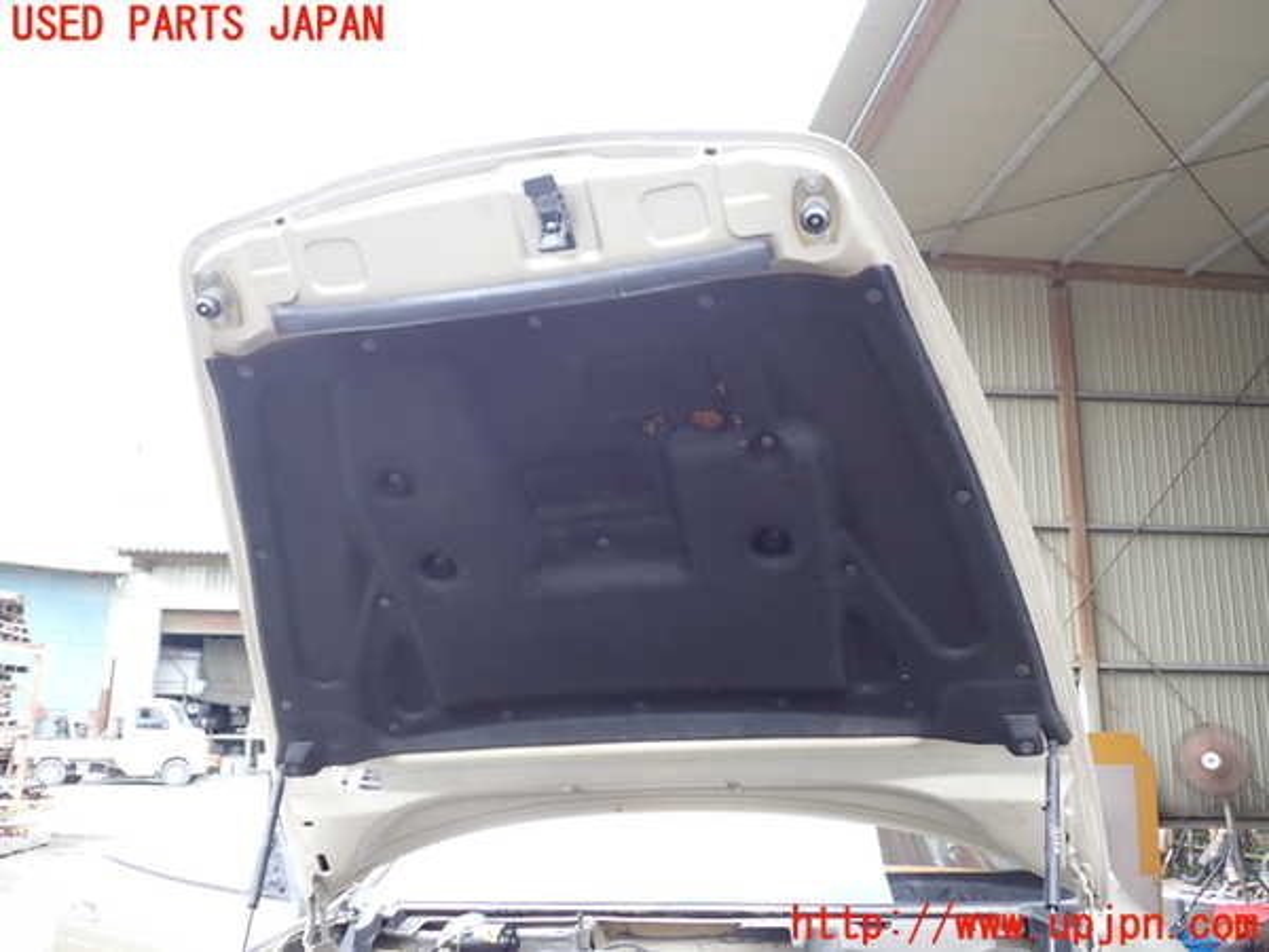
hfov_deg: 60.0
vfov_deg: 46.8
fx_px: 1100
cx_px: 634
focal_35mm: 30
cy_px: 476
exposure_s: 1/80
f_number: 2.3
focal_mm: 5.4
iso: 100
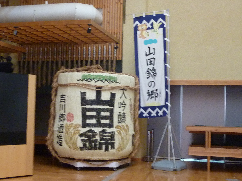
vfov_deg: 28.6
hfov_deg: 37.5
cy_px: 90
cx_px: 121
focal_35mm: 51
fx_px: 357
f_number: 3.4
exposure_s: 1/15
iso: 400
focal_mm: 4.7
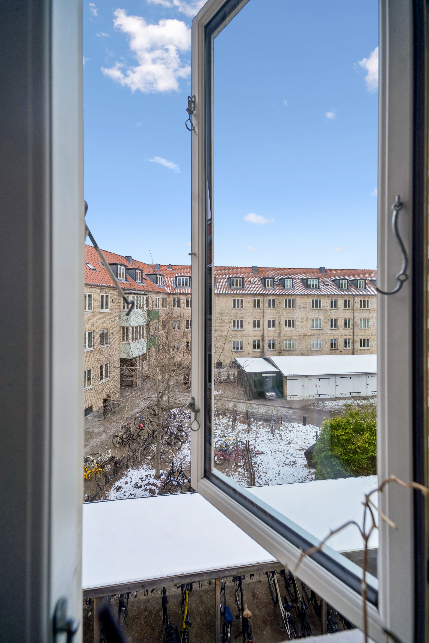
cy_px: 322
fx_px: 214
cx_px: 214
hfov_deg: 90.0
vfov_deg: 112.6
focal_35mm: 12
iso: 160
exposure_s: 1/80
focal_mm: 12
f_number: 5.6
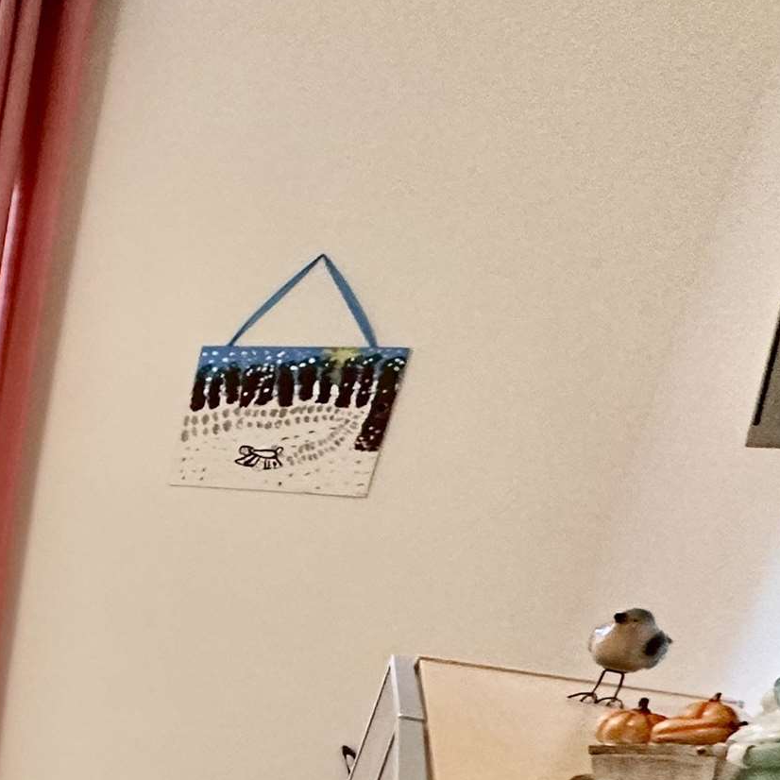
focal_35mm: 46
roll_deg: -1.8
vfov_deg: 32.5
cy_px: 851
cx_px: -507
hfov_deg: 24.3
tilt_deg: -20.9
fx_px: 1173
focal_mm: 2.22
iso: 320
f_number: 2.2
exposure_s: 1/60
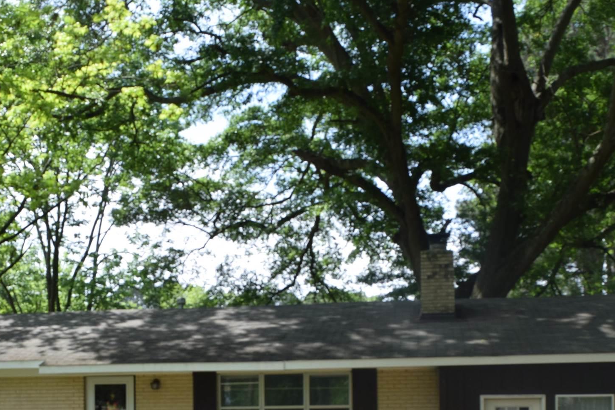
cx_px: 251
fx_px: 974
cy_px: 417
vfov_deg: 22.8
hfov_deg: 35.0
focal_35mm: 57
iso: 220
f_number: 8
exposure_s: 1/250
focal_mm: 18
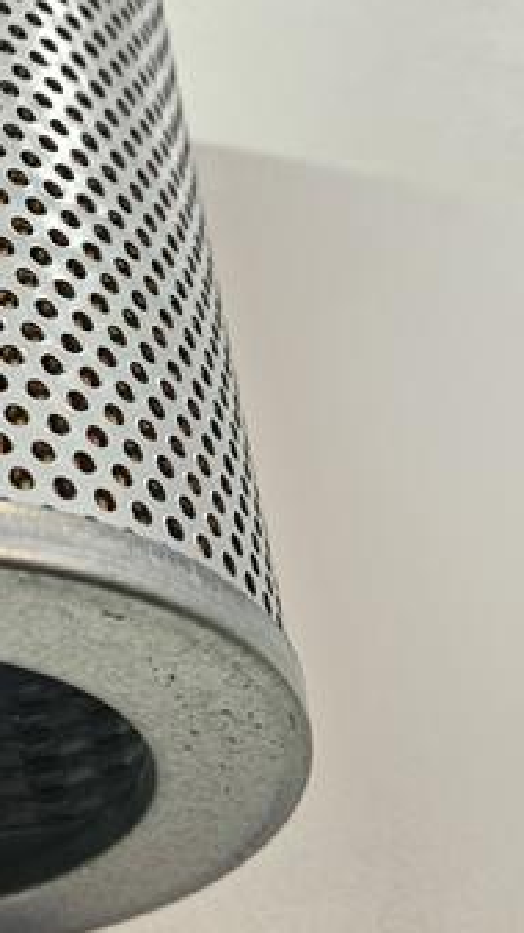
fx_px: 1409
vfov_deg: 36.5
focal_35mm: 57
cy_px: 558
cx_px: -91
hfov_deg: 19.9
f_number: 1.8
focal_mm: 5.4
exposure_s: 1/142
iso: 500
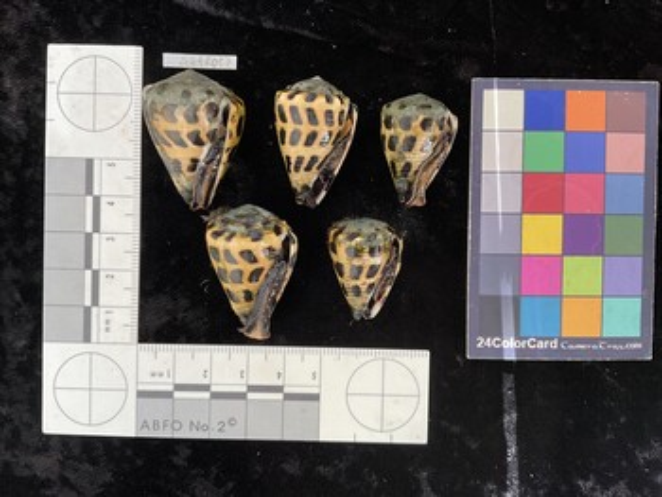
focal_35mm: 29
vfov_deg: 48.3
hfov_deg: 61.6
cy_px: 248
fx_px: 555
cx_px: 331
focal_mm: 3
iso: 40
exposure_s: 1/60
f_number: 1.8
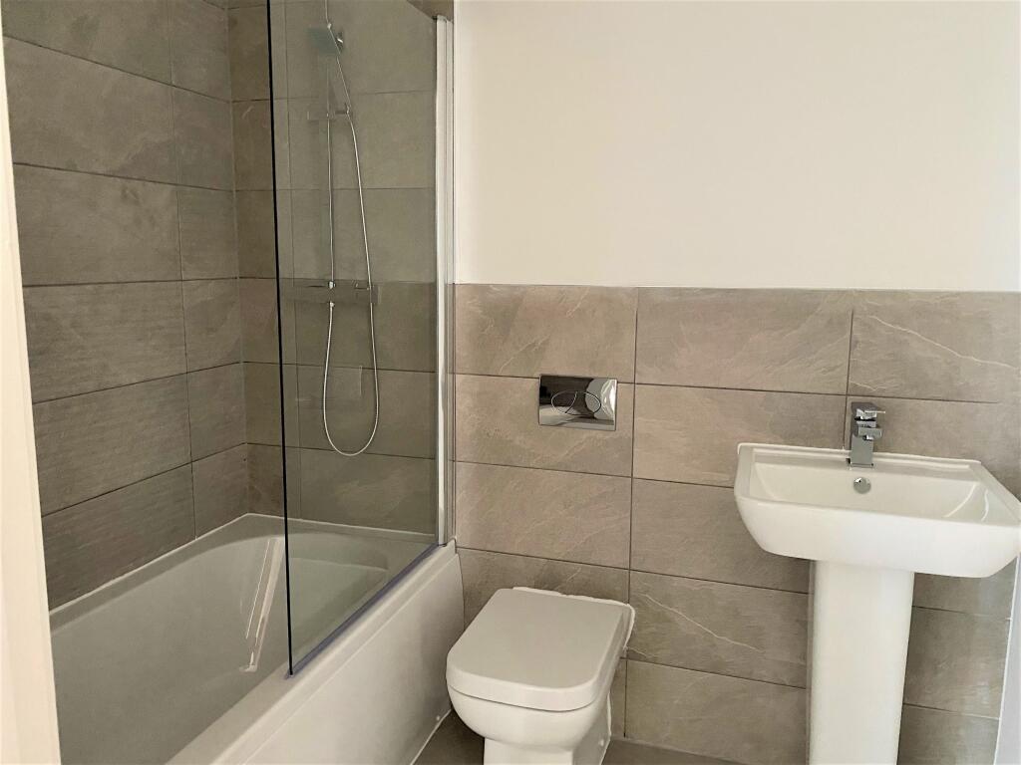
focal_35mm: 26
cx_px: 510
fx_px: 767
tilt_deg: -10.3
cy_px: 382
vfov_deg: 53.1
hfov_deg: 67.3
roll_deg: -0.7
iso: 800
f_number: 1.8
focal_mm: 4.25
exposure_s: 1/30
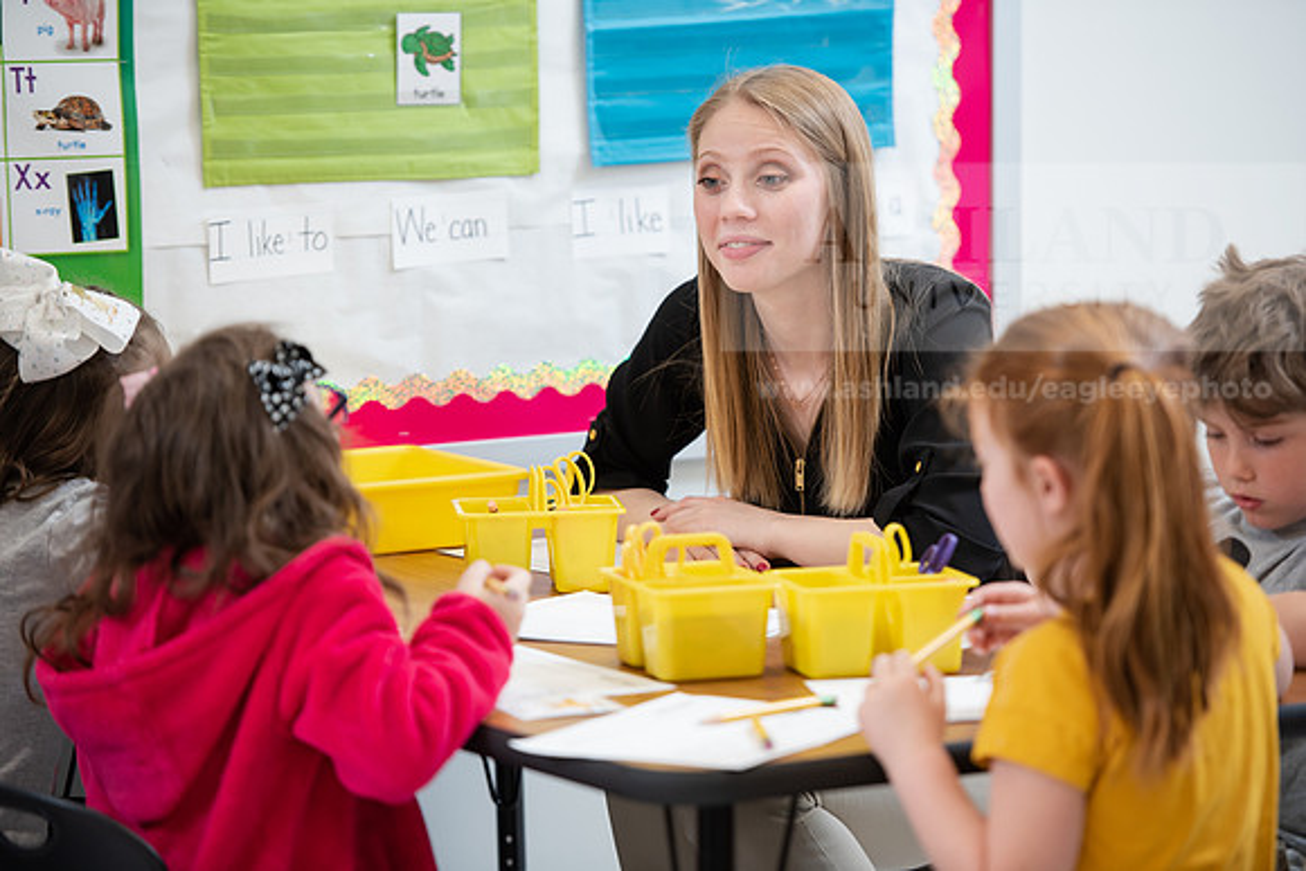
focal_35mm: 150
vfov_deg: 9.2
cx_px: 653
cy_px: 436
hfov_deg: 13.7
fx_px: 5443
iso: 500
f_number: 3.2
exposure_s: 1/200
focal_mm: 150
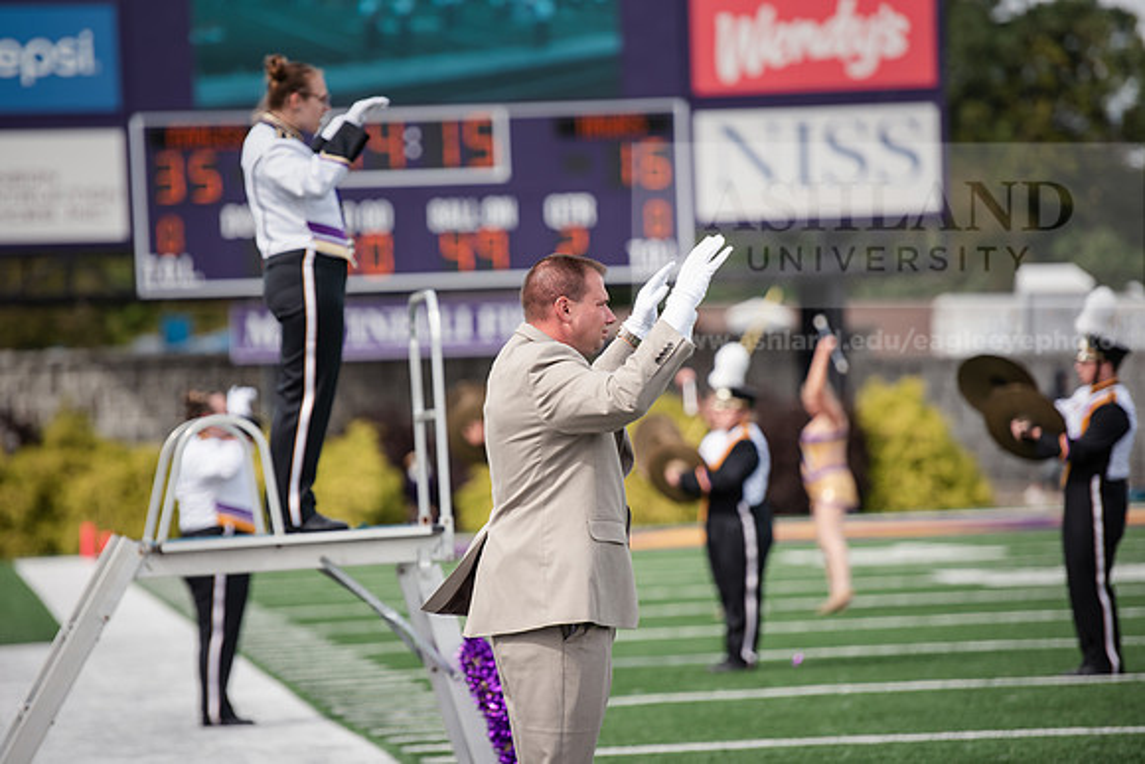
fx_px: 6044
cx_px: 572
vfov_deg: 7.2
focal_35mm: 190
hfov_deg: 10.8
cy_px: 382
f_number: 3.5
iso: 160
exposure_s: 1/1250
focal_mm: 190
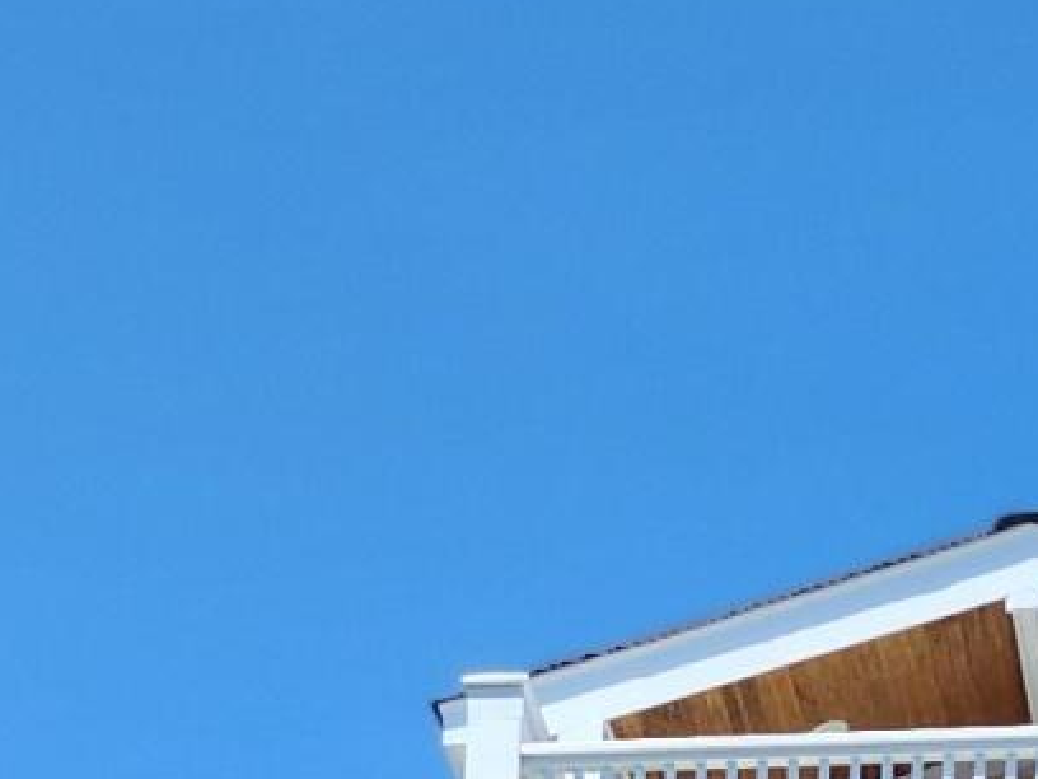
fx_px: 5068
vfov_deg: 7.8
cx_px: 738
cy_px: 2220
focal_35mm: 169
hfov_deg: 11.7
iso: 12
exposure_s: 1/777
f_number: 1.8
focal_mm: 6.4
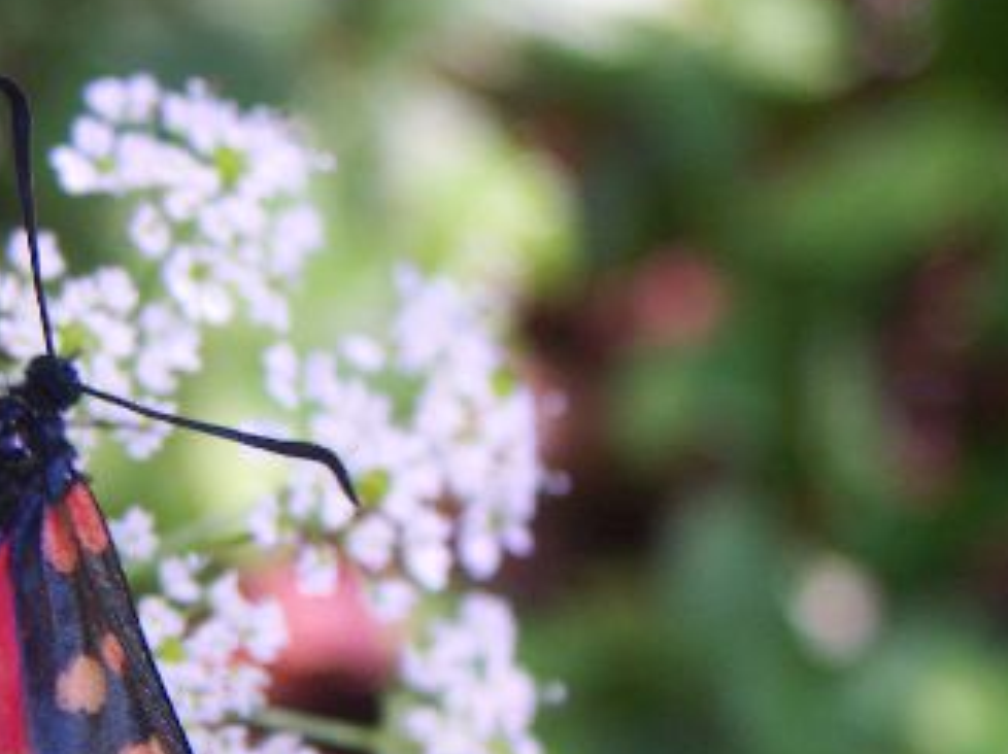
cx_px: 40
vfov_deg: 14.7
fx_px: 2910
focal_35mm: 100
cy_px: 542
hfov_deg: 19.2
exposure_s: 1/90
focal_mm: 10.7
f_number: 3.4
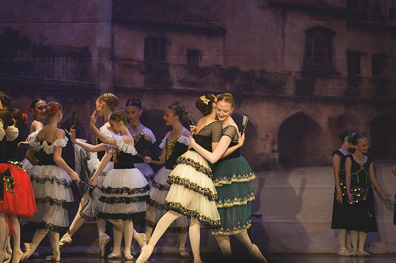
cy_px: 132
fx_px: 3210
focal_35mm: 292
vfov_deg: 4.7
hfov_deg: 7.1
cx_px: 198
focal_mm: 195
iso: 2000
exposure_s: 1/640
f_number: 2.8
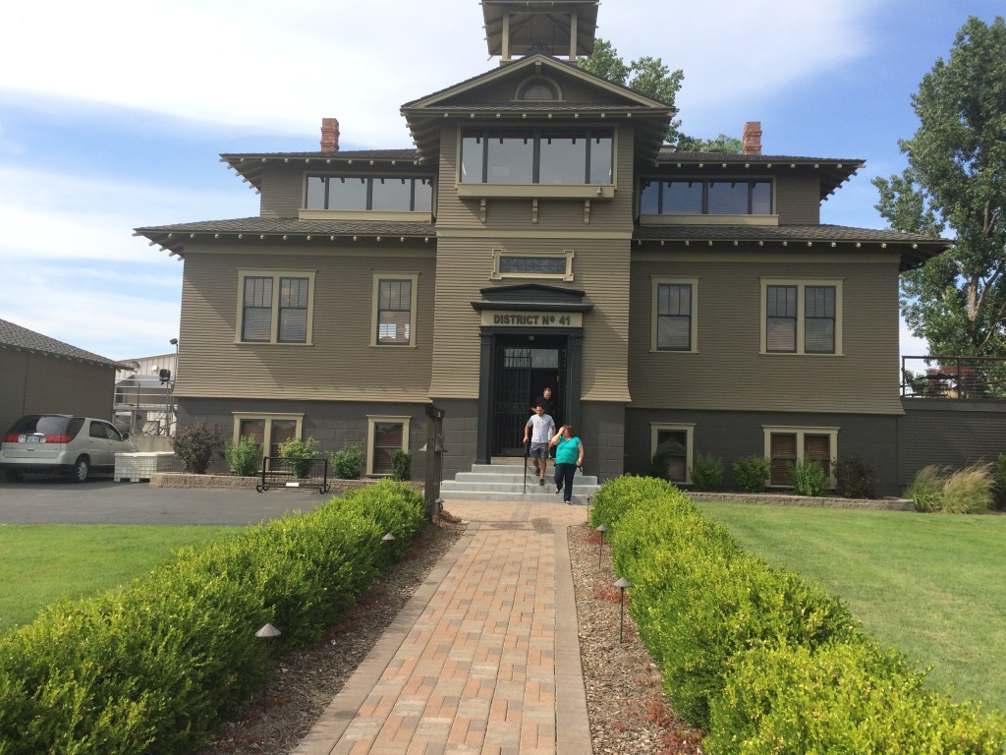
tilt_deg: +4.5
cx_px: 503
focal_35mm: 29
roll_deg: -1.0
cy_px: 378
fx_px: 843
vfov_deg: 48.2
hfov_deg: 61.7
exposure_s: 1/1172
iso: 32
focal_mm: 4.15
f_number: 2.2
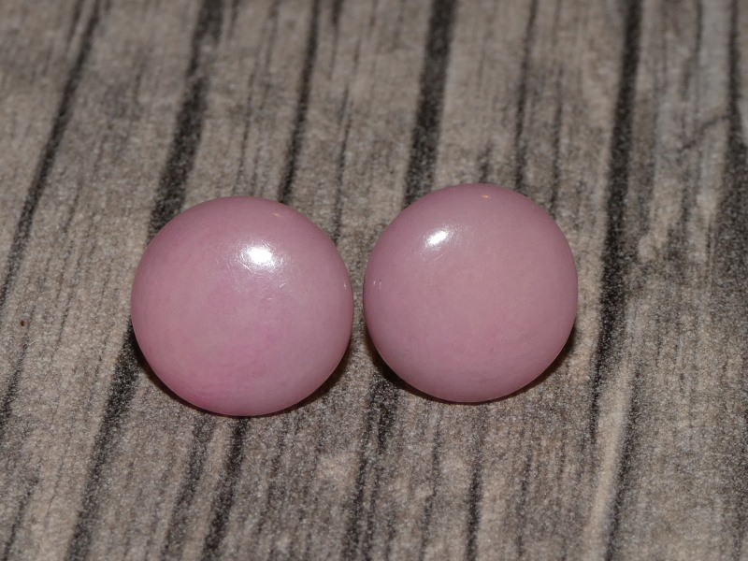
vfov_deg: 11.0
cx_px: 374
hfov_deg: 14.6
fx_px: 2917
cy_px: 280
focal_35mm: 135
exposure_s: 1/60
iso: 80
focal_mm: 24.2
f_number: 5.3
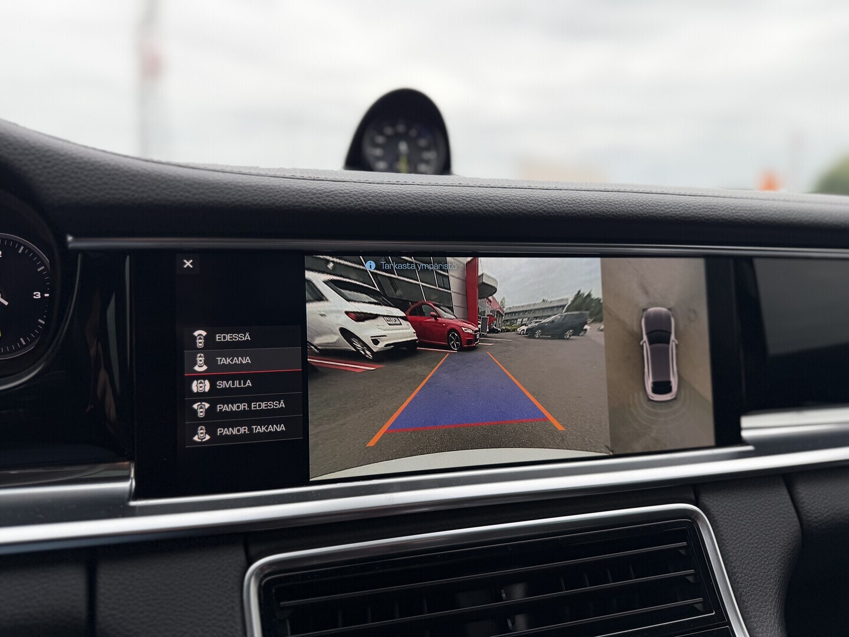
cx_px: 424
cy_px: 318
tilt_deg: -8.8
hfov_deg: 71.6
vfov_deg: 56.8
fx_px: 589
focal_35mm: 24
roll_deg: -0.3
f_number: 1.78
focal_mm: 6.76
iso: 80
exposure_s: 1/456
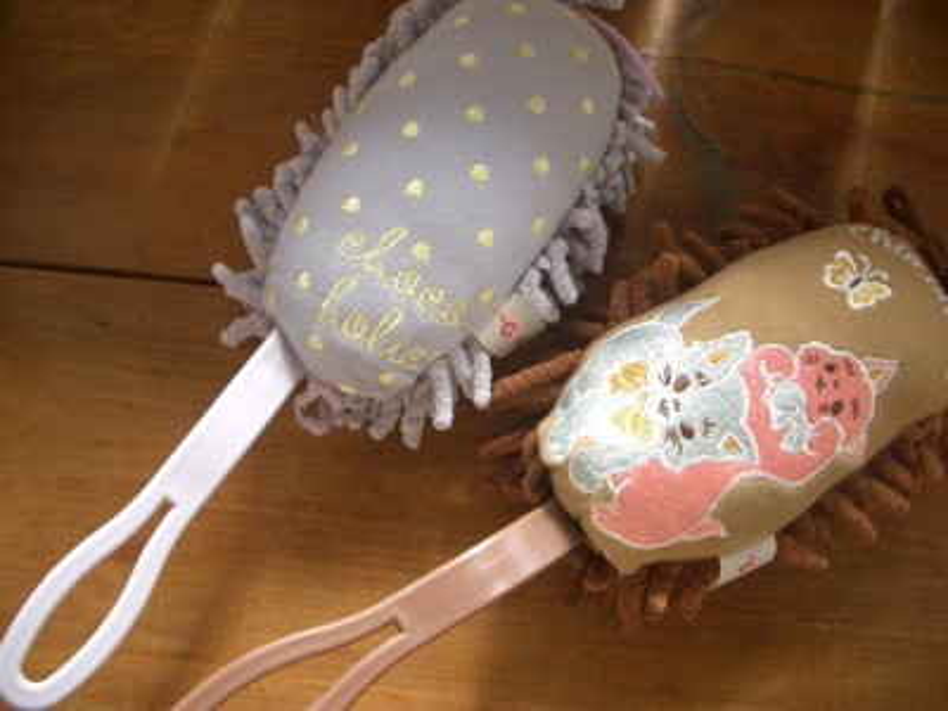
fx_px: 959
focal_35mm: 35
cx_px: 474
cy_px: 356
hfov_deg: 52.6
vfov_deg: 40.7
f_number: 2.6
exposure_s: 1/60
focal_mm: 5.8
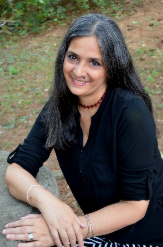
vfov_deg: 36.9
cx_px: 82
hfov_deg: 25.0
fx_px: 368
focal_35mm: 54
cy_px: 124
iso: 640
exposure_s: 1/100
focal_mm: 36
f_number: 5
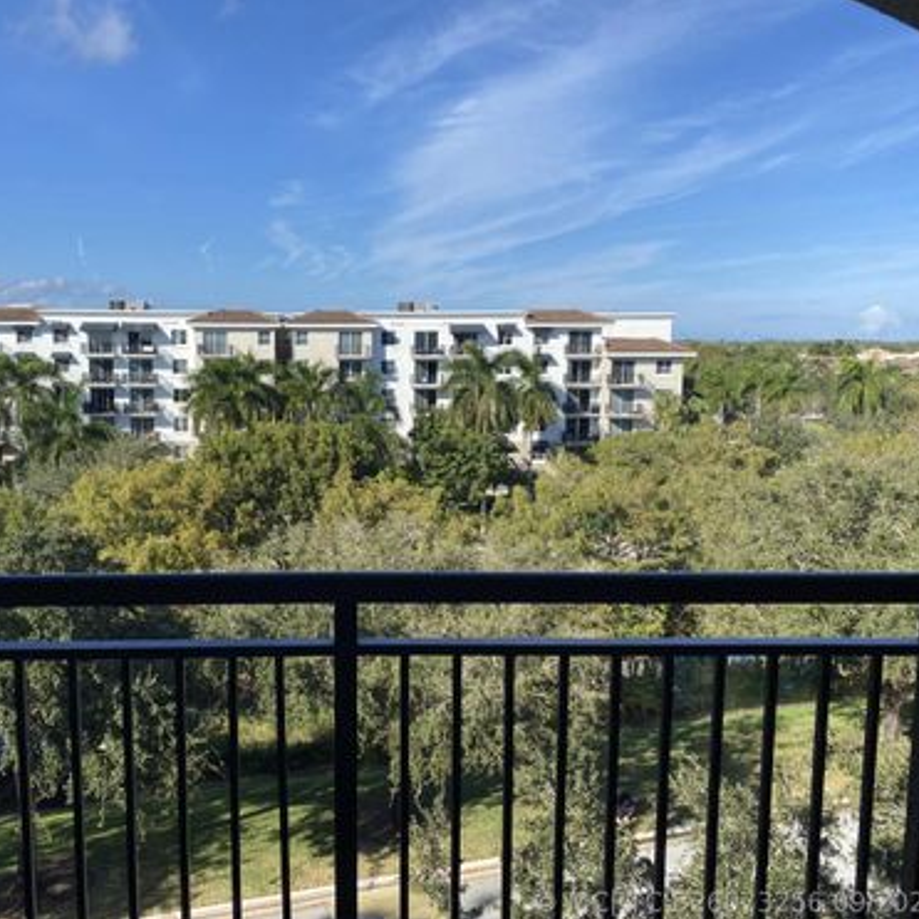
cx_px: 329
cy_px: 460
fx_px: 931
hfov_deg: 51.8
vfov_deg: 52.5
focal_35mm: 31
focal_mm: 4.25
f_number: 1.8
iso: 32
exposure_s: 1/2410
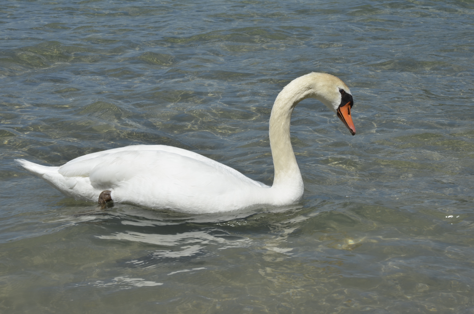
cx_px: 237
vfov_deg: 15.1
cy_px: 157
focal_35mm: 90
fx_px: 1183
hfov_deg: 22.7
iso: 100
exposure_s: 1/200
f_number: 11
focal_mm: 60
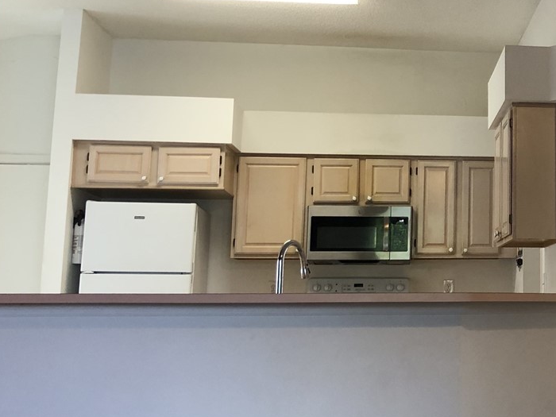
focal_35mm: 64
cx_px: 539
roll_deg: -0.7
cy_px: 141
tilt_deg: +10.8
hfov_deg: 28.6
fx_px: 1028
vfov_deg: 22.8
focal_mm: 4
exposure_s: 1/24
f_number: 1.8
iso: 40
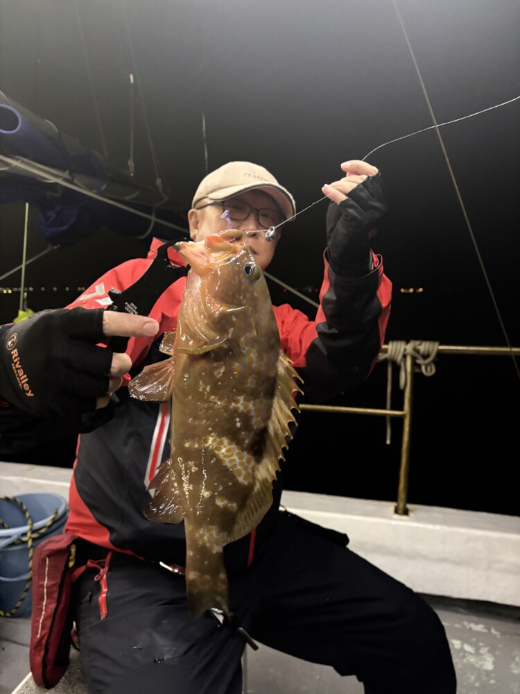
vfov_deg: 67.3
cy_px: 347
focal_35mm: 26
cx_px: 260
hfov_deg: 53.1
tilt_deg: -4.2
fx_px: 521
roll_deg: -0.1
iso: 640
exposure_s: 1/30
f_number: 1.6
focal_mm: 5.96
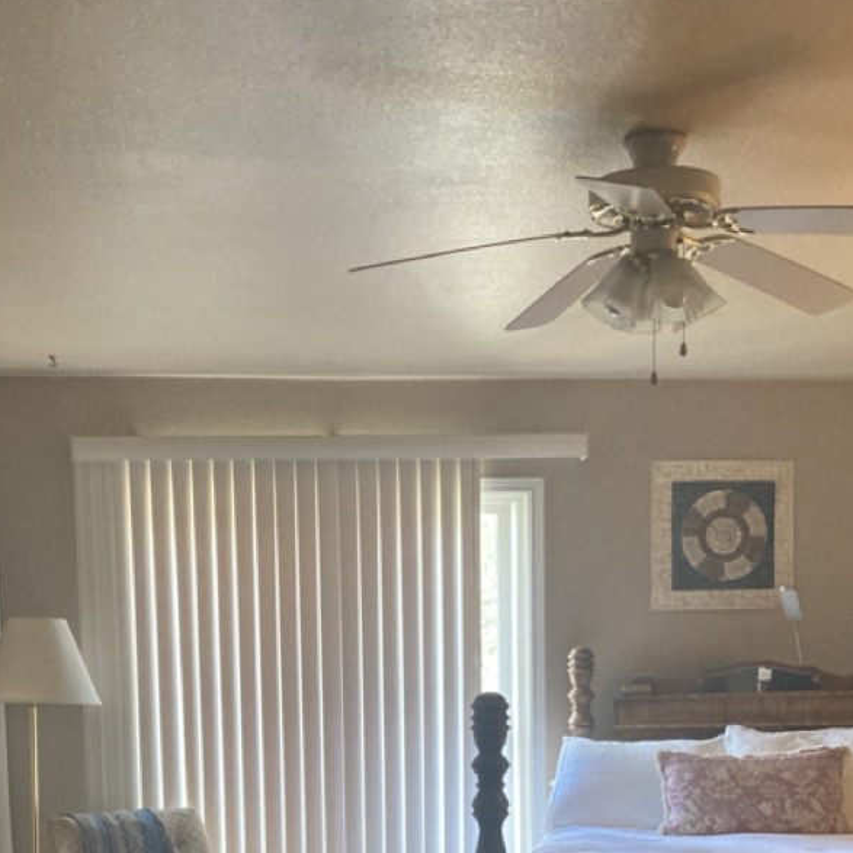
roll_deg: +0.2
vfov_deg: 29.9
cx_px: 404
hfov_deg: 31.6
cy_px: 806
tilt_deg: -4.1
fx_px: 1505
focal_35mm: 54
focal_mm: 3.99
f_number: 1.8
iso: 320
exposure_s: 1/50
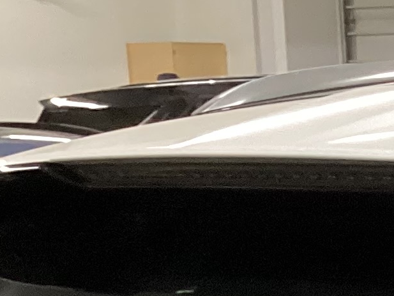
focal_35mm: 164
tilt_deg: -20.5
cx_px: 578
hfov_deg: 11.6
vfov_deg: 8.3
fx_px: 1867
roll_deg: +0.1
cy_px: 729
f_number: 2.4
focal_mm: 3.3
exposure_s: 1/60
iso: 160
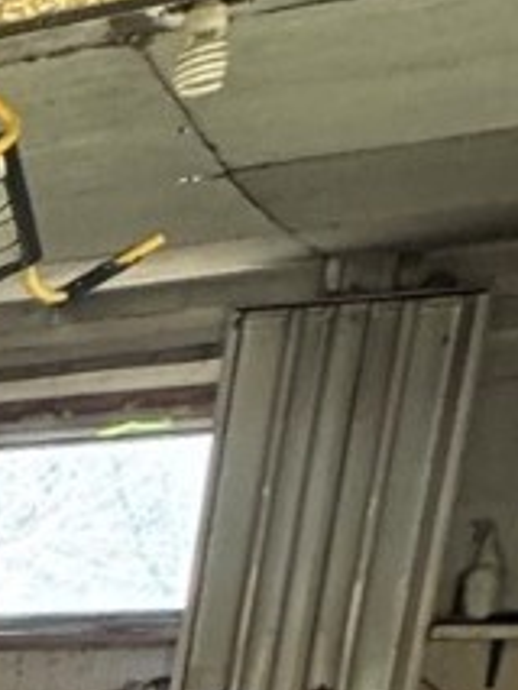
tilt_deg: -17.7
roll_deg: +1.7
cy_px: 1228
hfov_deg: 10.0
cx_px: -1136
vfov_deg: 16.4
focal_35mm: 101
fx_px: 2013
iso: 250
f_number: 2.2
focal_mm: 2.22
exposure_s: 1/60
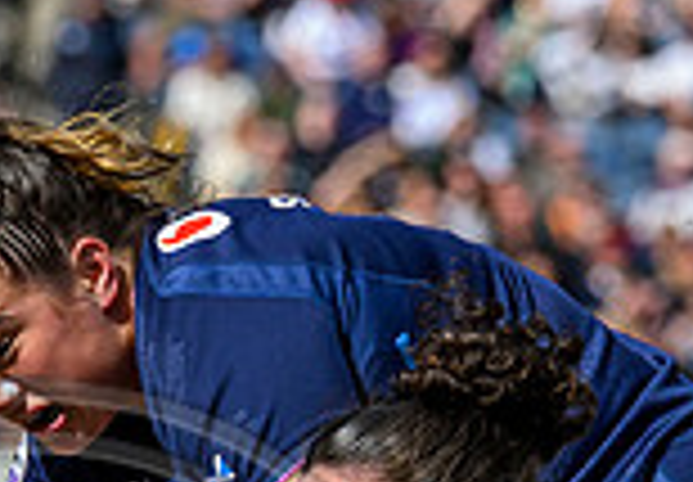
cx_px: -276
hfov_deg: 1.6
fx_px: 24358
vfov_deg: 1.1
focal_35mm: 1249
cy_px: 1134
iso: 800
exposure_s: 1/3200
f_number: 5.6
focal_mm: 200
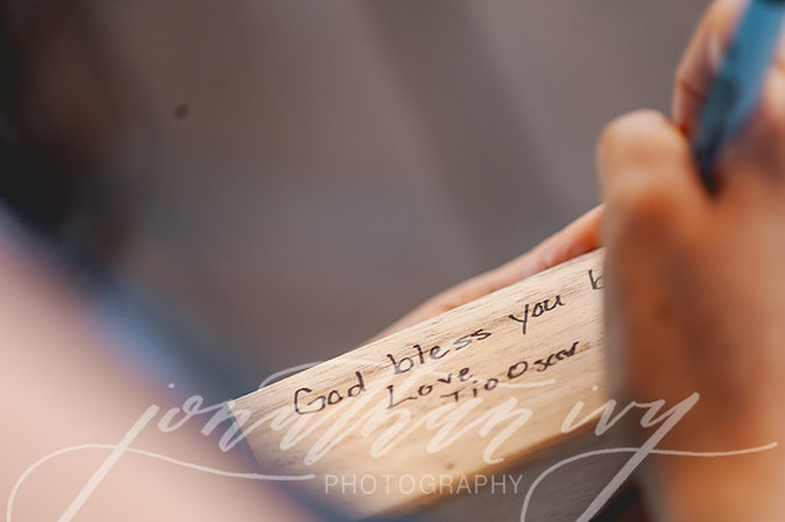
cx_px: 392
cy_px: 261
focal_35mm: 105
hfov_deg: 19.5
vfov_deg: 13.0
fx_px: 2288
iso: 800
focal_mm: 105
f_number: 3.2
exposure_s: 1/200
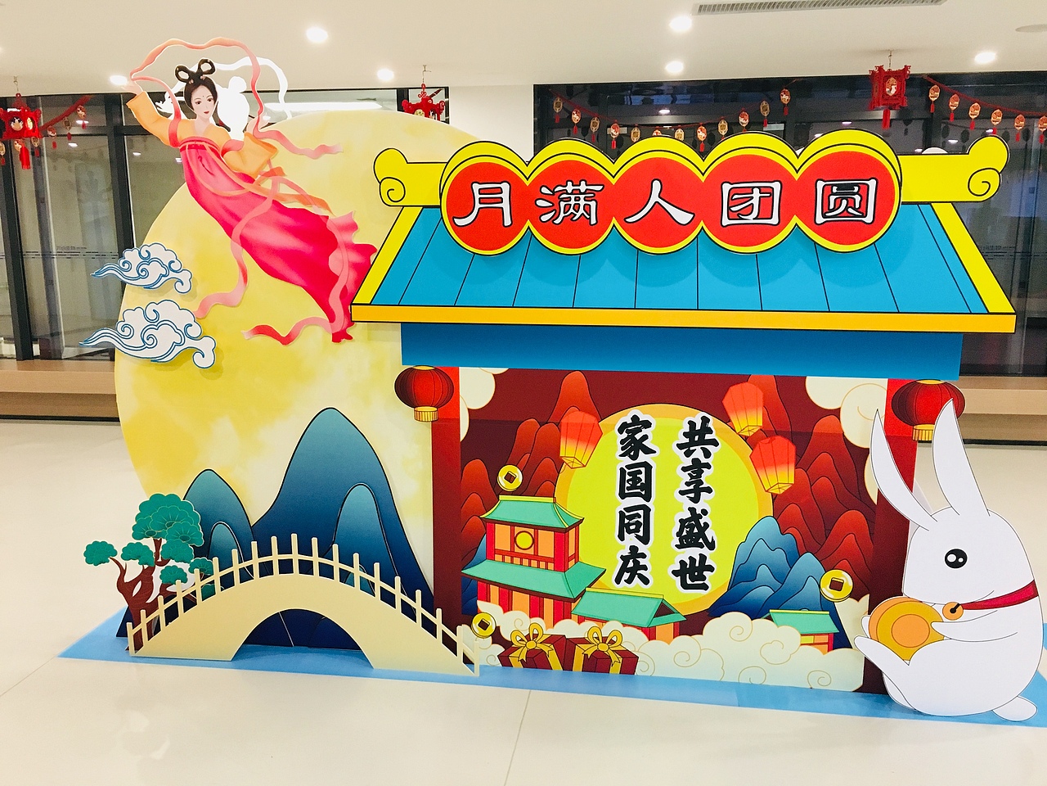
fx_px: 877
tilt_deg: -10.1
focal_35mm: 29
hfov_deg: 61.7
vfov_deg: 48.2
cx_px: 524
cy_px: 393
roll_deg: +0.8
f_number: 2.2
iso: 200
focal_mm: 4.15
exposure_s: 1/33
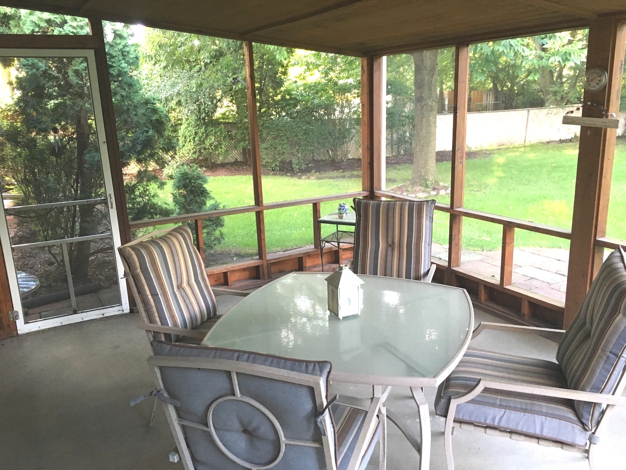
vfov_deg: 48.2
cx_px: 313
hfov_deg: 61.7
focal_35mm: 29
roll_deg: +3.0
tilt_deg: -14.8
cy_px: 235
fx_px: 524
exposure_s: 1/30
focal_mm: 4.15
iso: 125
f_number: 2.2
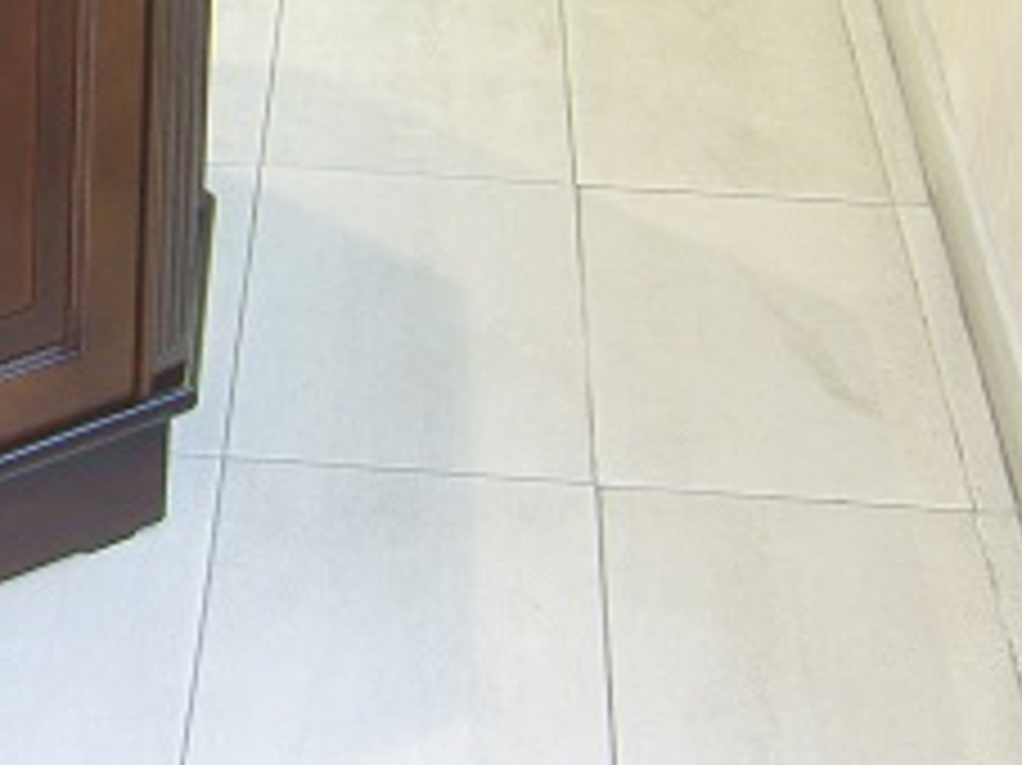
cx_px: -378
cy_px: -248
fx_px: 3541
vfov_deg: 12.0
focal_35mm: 120
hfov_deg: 15.5
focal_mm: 7.3
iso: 125
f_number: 2.8
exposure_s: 1/40
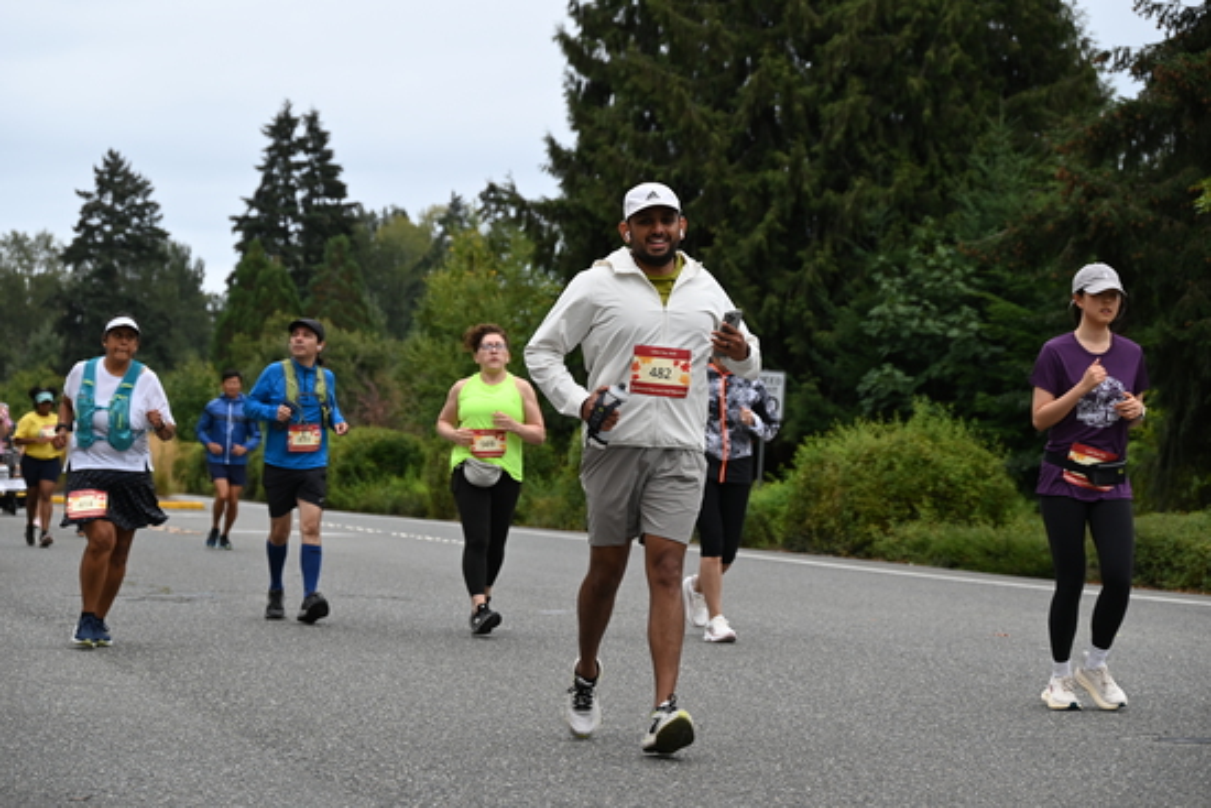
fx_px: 3062
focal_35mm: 91
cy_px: 404
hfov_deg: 22.4
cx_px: 606
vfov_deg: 15.0
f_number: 6.3
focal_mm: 91
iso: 400
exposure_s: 1/200
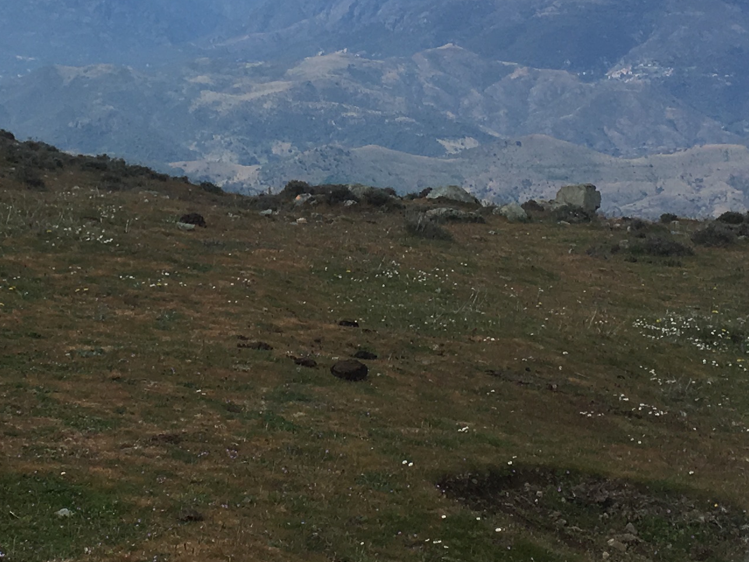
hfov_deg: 21.3
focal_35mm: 91
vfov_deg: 16.1
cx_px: 141
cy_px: 127
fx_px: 1969
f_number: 2.2
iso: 25
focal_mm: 4.15
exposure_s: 1/2137
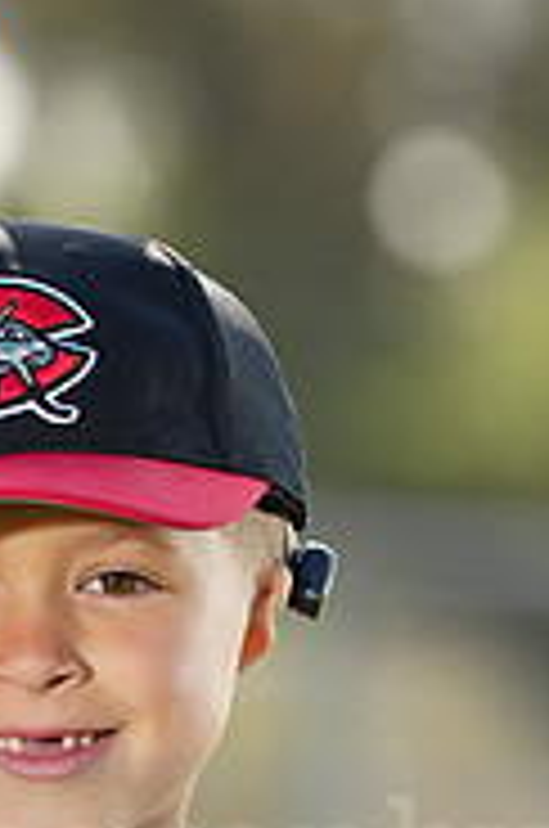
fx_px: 14511
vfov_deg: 3.3
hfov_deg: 2.2
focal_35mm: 632
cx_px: -38
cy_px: 819
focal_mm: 200
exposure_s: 1/250
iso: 64
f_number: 4.5
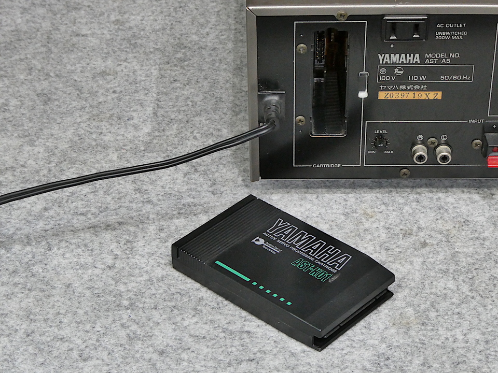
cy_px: 186
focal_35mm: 90
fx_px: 1295
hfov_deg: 21.8
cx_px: 249
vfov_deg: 16.4
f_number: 7.1
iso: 400
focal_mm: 16.1
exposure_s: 1/10
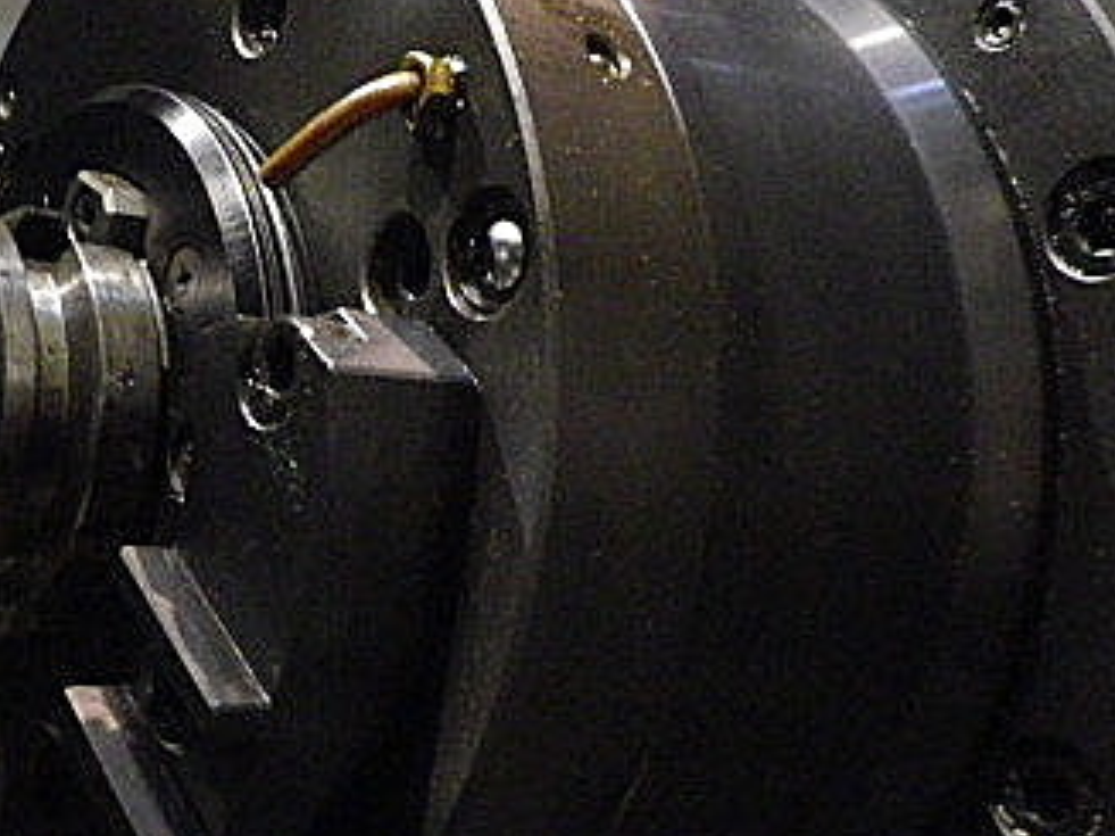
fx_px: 1578
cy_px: 420
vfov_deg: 29.7
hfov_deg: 38.2
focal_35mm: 49
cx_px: 324
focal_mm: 4.5
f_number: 3.5
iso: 800
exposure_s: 1/4
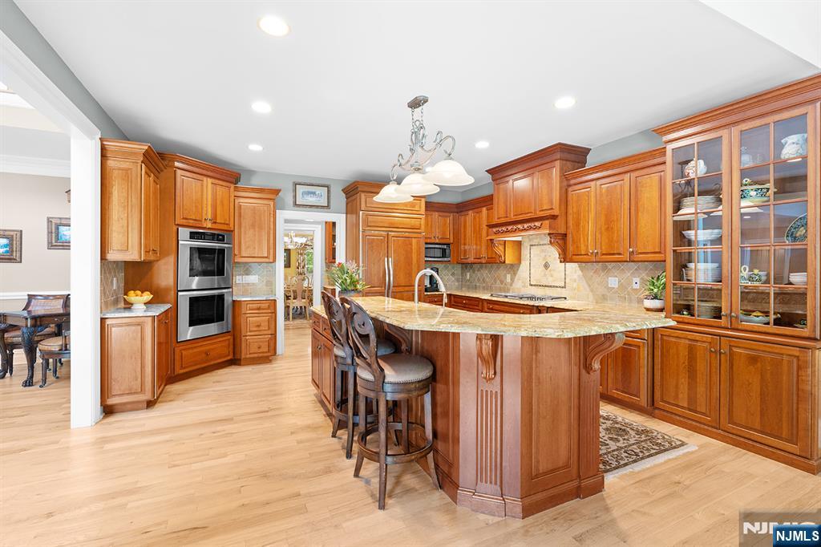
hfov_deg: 96.8
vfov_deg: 73.7
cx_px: 410
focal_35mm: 16
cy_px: 274
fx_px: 365
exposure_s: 1/6
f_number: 8
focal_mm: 16
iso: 160
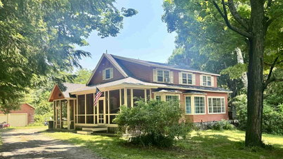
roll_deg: +1.9
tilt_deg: +4.1
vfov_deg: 35.5
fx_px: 248
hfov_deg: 59.4
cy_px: 93
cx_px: 152
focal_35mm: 33
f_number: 1.78
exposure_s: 1/864
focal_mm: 6.76
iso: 80
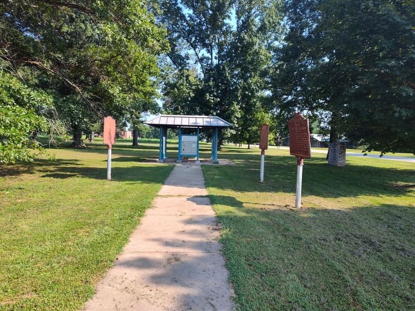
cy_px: 156
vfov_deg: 58.9
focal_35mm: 23
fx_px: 276
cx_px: 208
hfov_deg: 73.9
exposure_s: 1/640
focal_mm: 5.56
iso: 100
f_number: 1.8
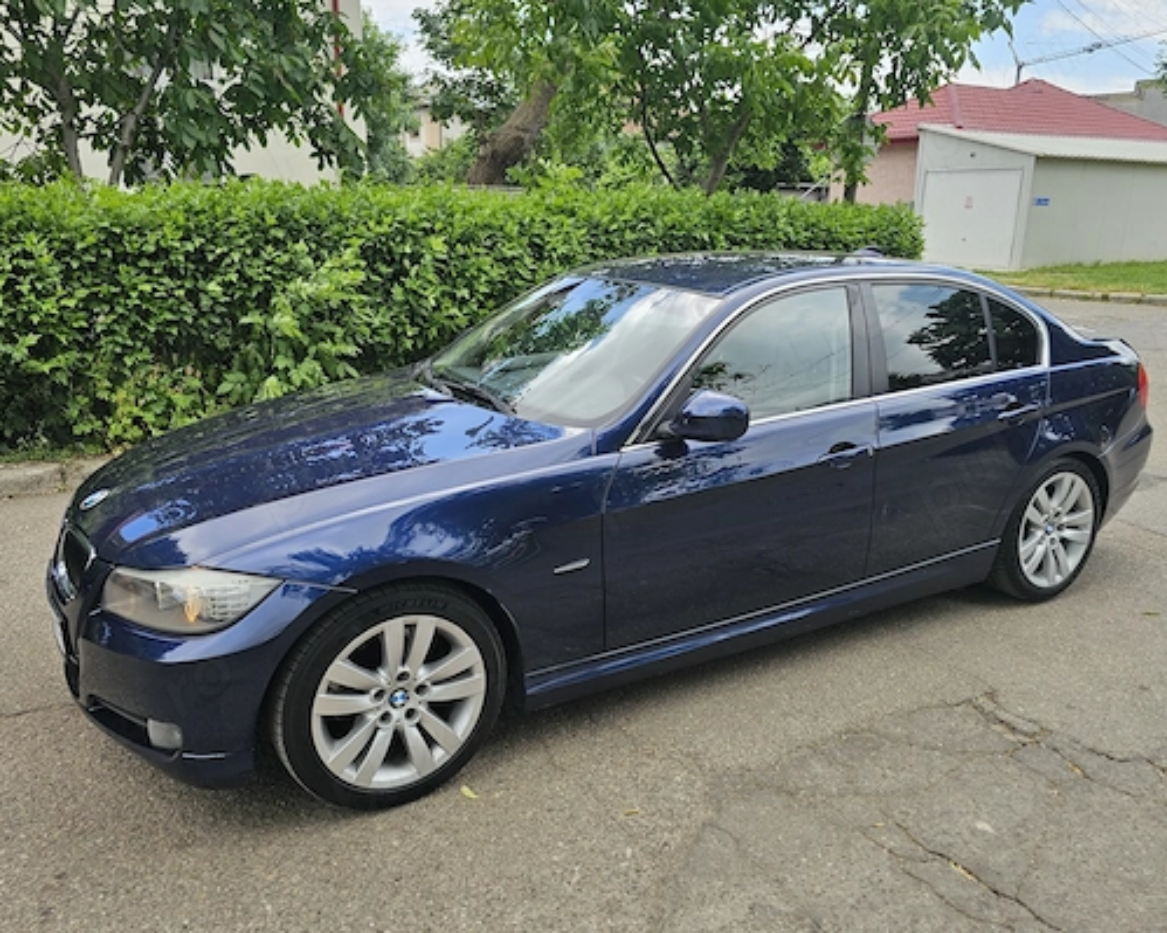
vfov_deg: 53.1
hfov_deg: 64.1
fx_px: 932
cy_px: 433
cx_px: 573
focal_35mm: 27
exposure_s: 1/222
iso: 10
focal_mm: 6.3
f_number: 1.7
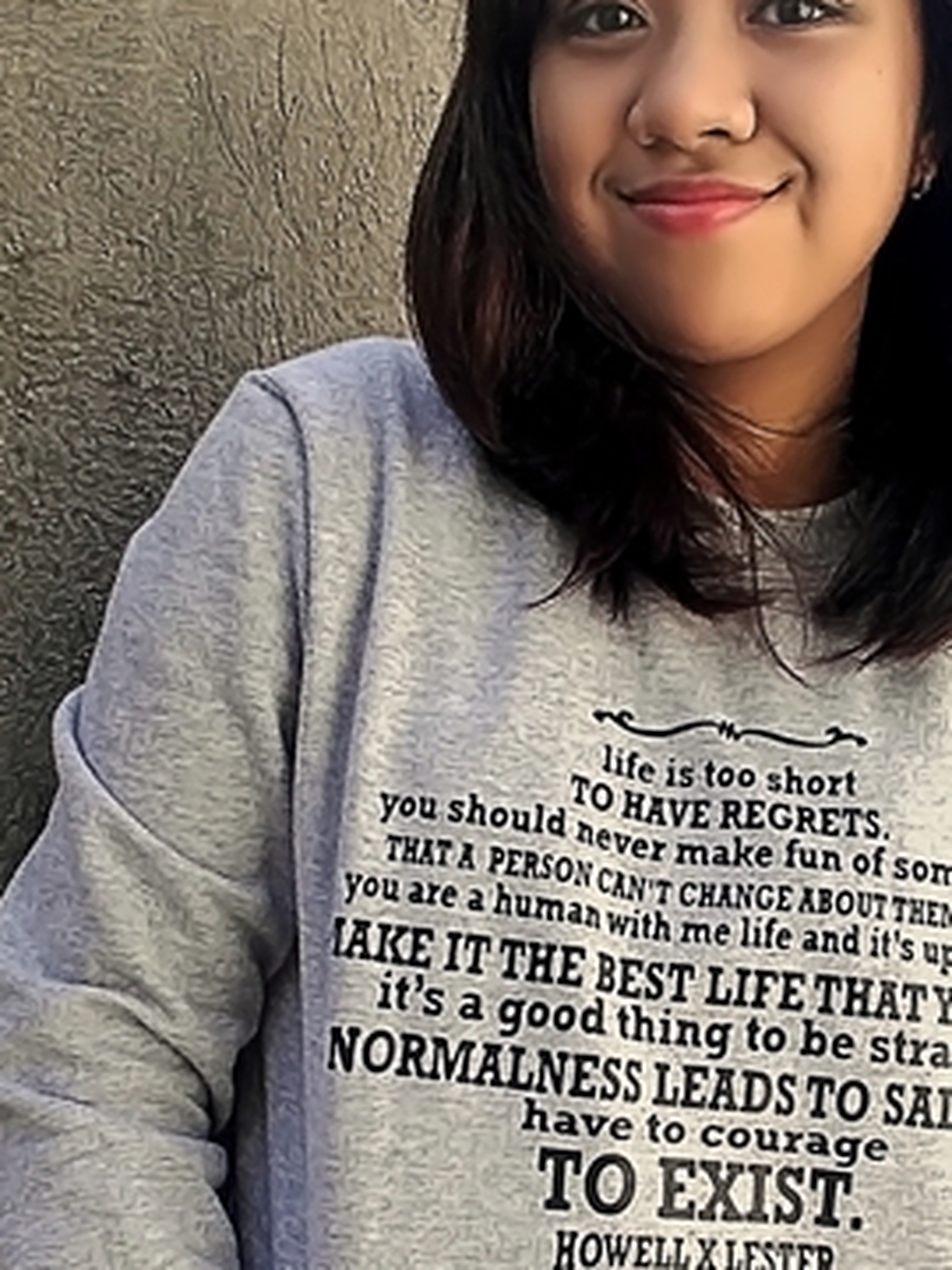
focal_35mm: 46
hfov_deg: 31.4
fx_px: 1687
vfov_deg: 40.6
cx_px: 603
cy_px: 878
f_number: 2.2
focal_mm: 1.92
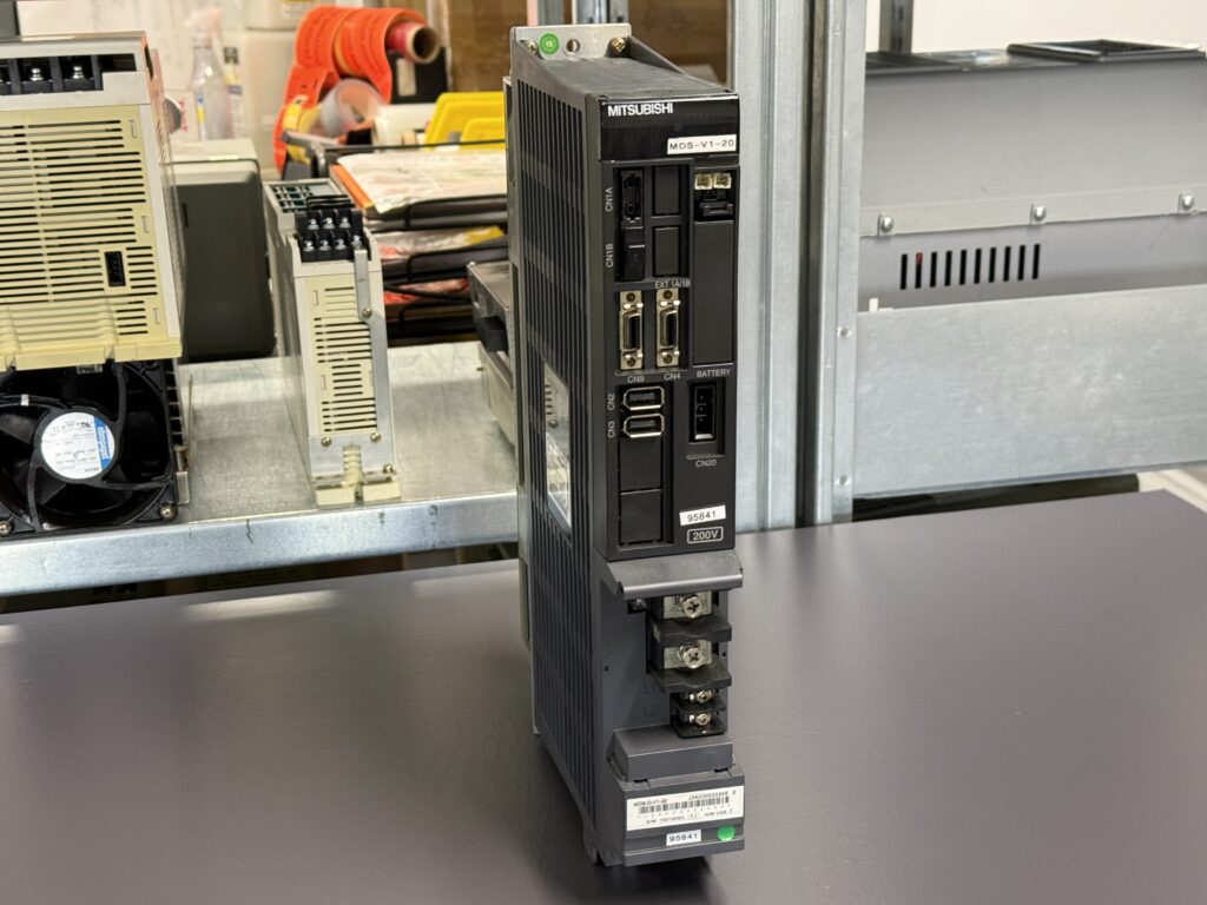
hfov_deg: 39.7
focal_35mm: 48
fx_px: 1674
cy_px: 452
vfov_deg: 30.3
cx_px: 604
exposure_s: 1/33
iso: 200
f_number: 1.78
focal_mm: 6.76
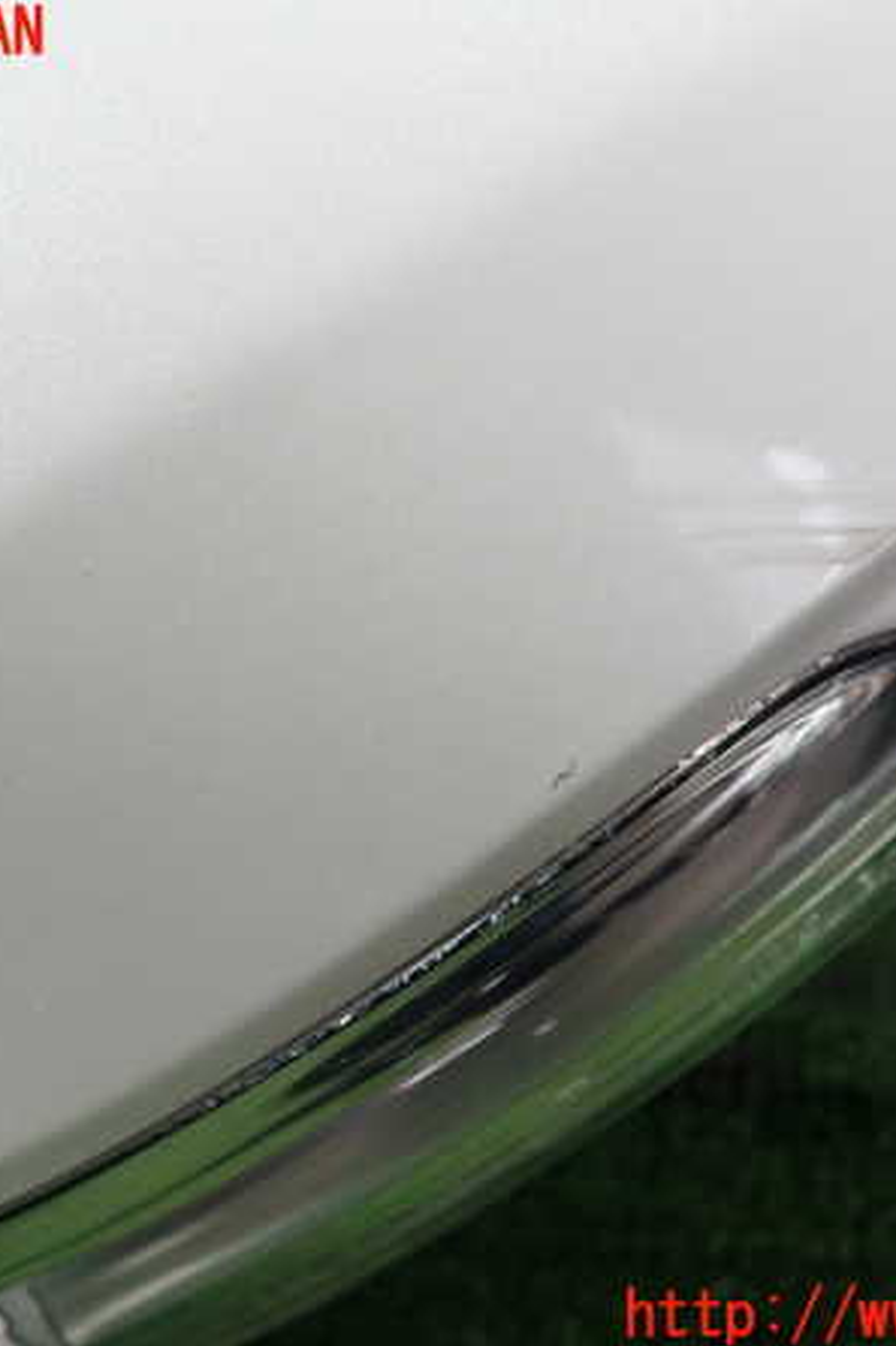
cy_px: 676
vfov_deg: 46.4
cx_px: 401
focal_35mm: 42
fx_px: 1569
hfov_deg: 31.8
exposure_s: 1/125
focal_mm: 5.5
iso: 250
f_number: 2.3
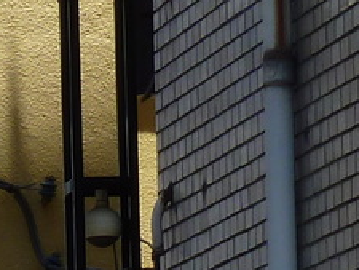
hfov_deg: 3.5
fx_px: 5749
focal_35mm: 554
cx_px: -890
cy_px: 582
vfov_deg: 2.7
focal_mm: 12.8
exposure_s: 1/320
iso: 80
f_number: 4.2
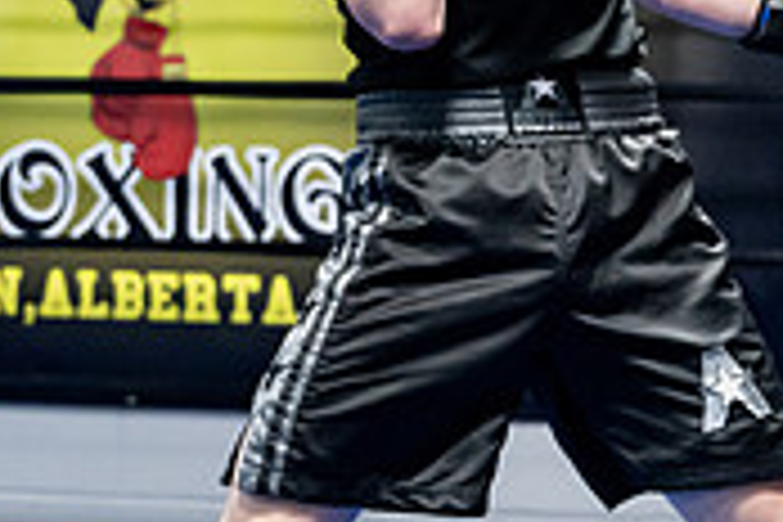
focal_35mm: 127
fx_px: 2762
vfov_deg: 10.8
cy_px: 106
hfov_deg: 15.7
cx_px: 846
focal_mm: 38
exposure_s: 1/1000
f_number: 2.8
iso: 8000
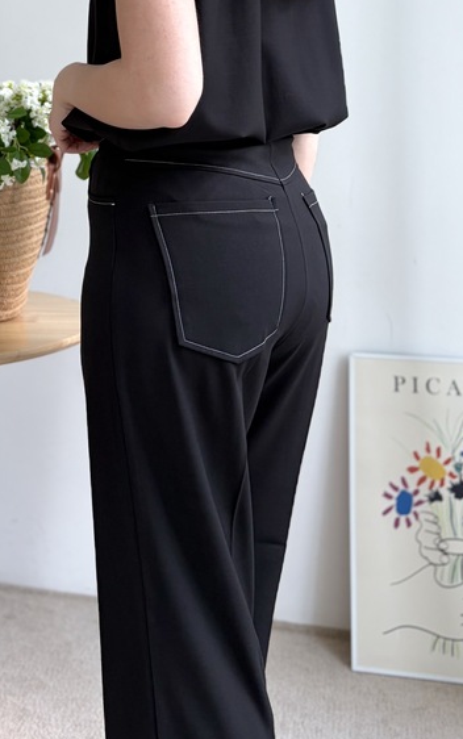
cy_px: 97
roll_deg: -0.6
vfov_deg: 38.6
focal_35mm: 49
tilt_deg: +4.3
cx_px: 130
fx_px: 988
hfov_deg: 26.1
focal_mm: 5.96
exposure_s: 1/60
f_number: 1.6
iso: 64
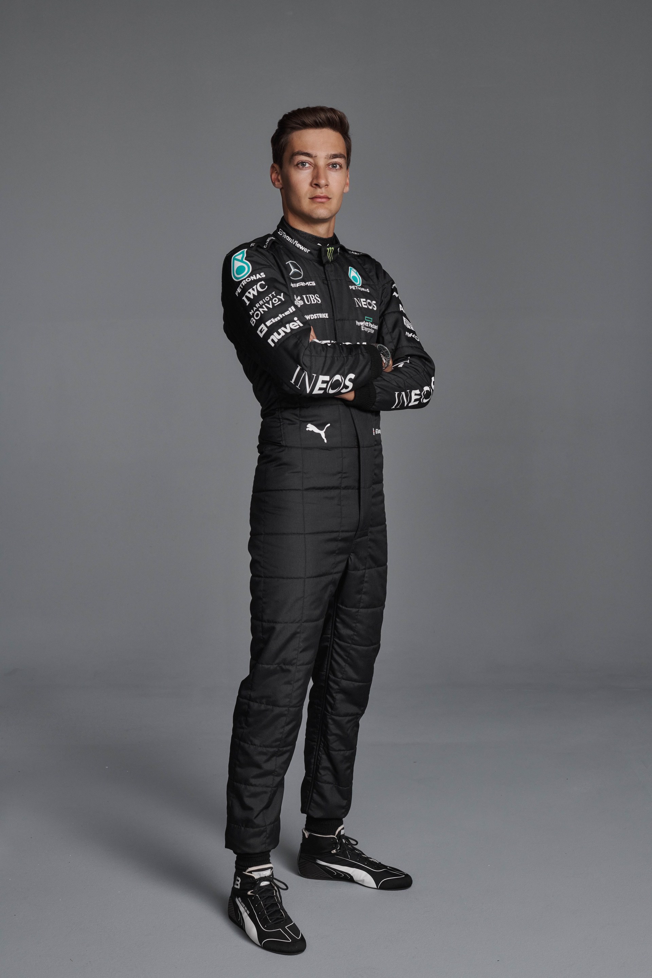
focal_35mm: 50
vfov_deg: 39.6
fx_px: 1358
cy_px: 489
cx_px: 326
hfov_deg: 27.0
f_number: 8
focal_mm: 50
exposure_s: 1/200
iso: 320
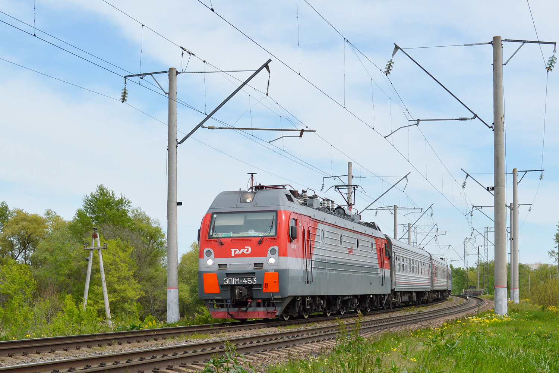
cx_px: 280
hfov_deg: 46.4
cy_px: 186
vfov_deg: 31.9
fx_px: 652
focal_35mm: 42
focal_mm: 28
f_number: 6.3
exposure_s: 1/1000
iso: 200
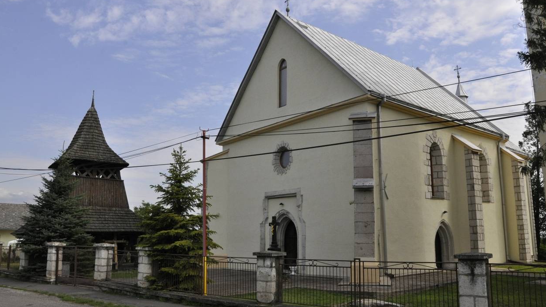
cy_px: 152
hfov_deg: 66.1
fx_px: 420
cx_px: 279
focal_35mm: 29
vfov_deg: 40.2
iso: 800
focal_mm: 18
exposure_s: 1/800
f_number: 14
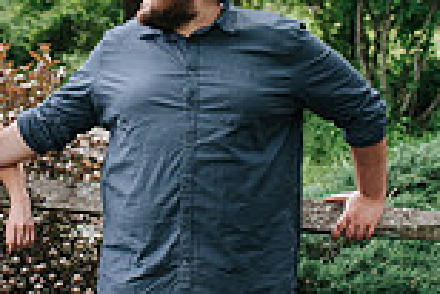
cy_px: 127
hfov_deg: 15.2
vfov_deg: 10.3
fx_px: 1639
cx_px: 86
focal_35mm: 134
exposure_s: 1/1000
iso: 560
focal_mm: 35
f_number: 3.2
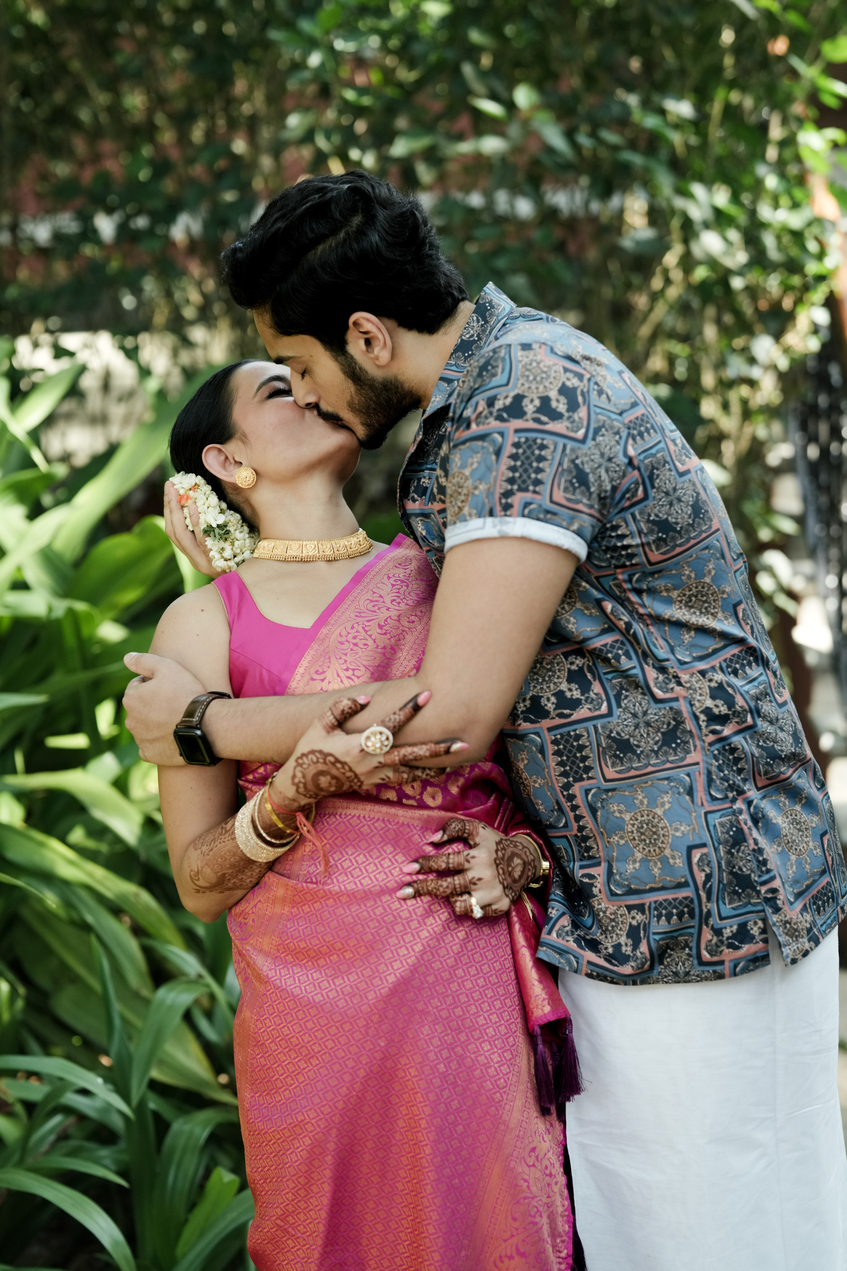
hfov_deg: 27.0
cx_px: 424
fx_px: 1764
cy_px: 636
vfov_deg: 39.6
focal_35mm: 50
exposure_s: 1/1000
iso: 800
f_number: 2.2
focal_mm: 50
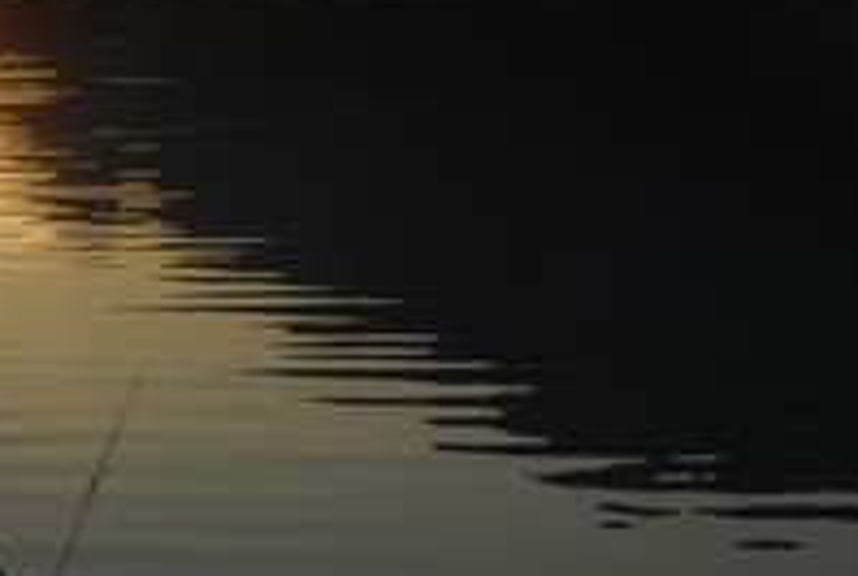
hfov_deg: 16.6
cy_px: -266
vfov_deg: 10.9
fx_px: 2926
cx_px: 280
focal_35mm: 123
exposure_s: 1/350
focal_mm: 27
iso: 200
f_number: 10
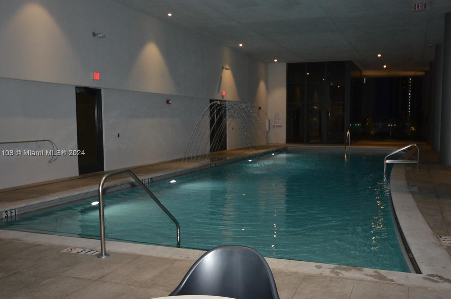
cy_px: 154
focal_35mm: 37
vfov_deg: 35.8
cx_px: 252
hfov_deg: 51.9
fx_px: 463
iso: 800
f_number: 5.6
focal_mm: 20
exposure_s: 1/60
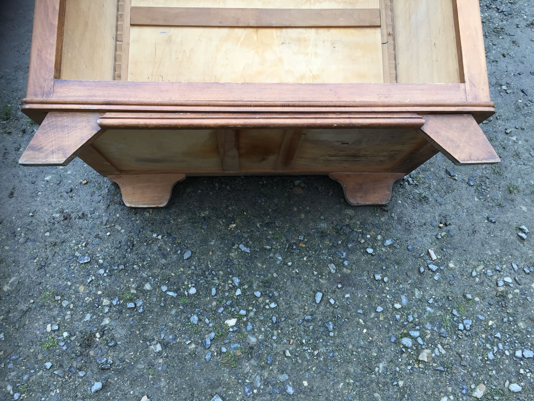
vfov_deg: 48.2
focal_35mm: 29
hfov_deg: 61.7
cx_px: 267
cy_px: 200
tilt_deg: -61.9
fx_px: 447
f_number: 2.2
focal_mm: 4.15
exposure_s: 1/100
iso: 32
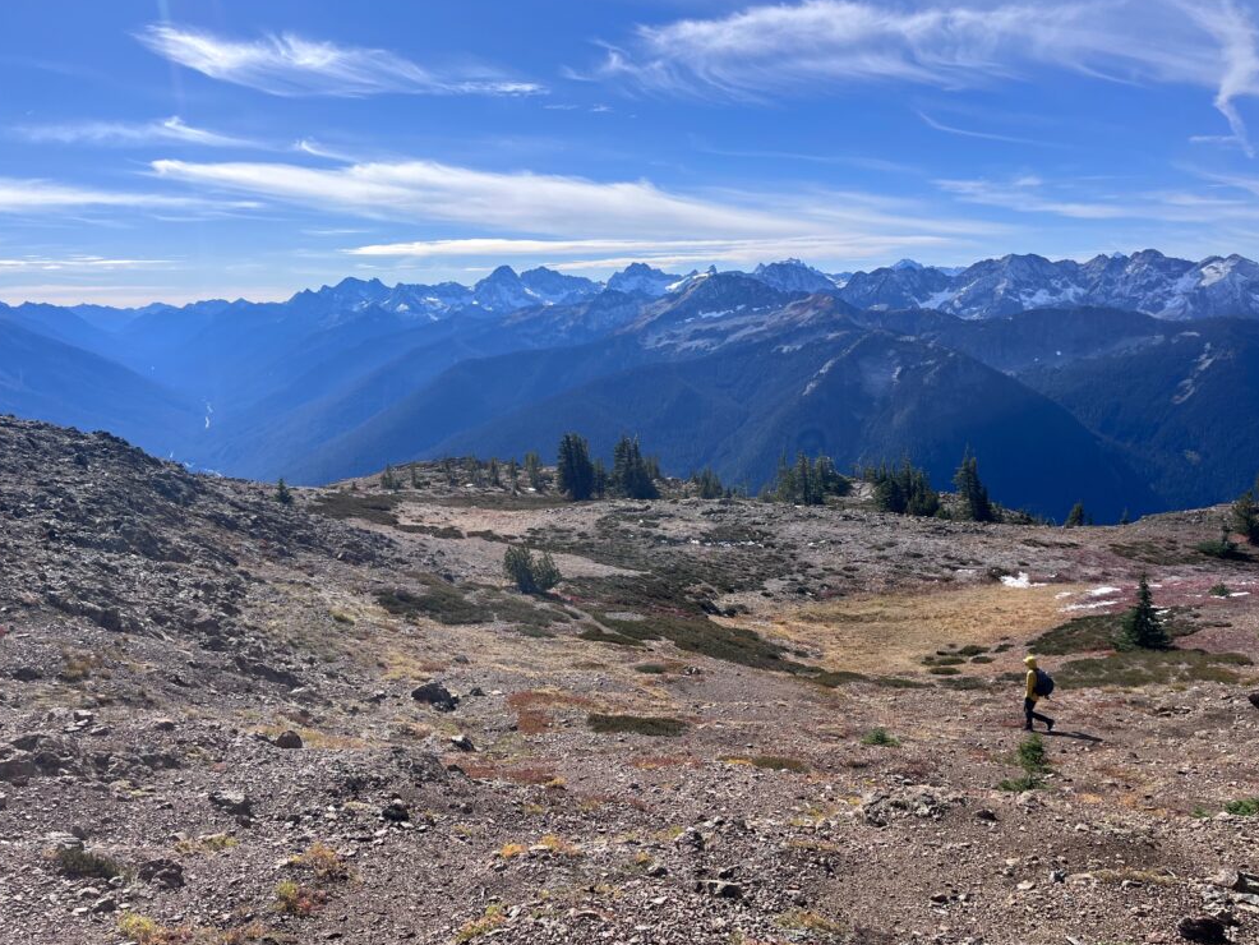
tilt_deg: -11.6
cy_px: 478
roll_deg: +1.5
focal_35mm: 27
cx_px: 614
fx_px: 982
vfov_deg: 51.4
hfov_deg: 65.3
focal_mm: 5.1
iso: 50
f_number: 1.6
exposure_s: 1/4484
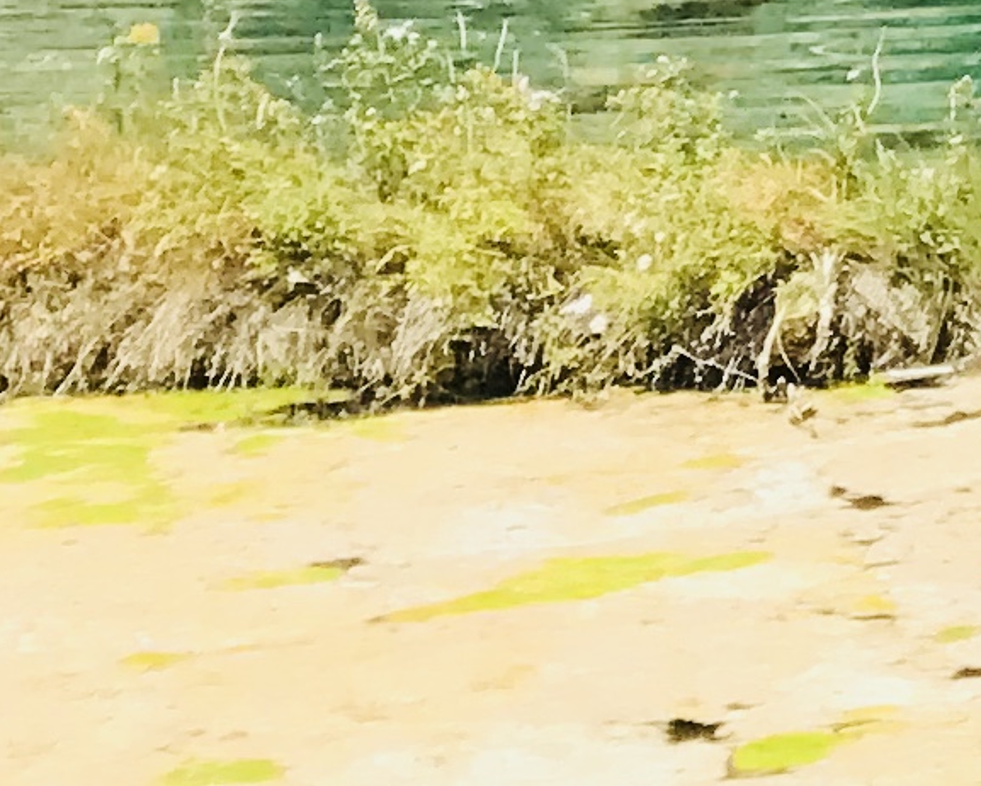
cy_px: -1746
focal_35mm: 191
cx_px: 3230
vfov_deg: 7.1
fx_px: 5547
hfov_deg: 8.1
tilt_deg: +10.0
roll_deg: +2.2
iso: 20
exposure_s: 1/1259
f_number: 1.8
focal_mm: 3.99
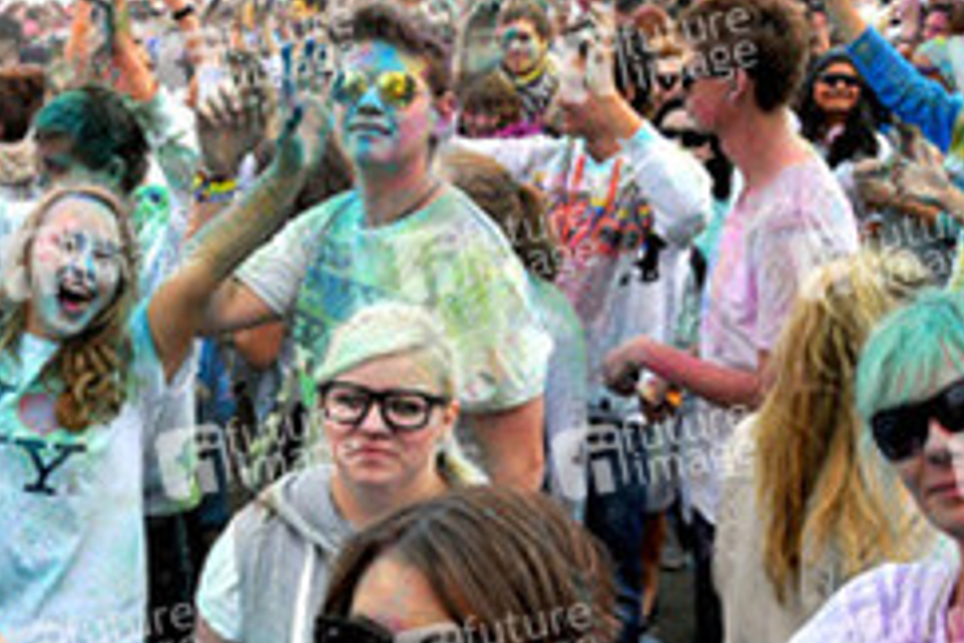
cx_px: 151
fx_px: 1339
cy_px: 353
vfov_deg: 27.0
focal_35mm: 50
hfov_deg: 37.7
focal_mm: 18
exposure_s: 1/250
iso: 200
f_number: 8
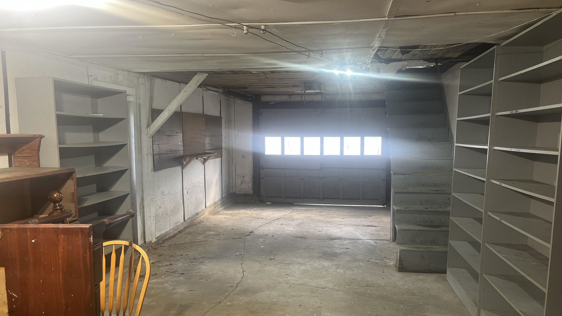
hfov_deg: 66.1
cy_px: 189
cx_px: 286
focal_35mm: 29
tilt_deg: -7.3
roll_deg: -1.5
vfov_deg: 40.0
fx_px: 432
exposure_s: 1/60
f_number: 1.6
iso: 100
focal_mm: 5.1
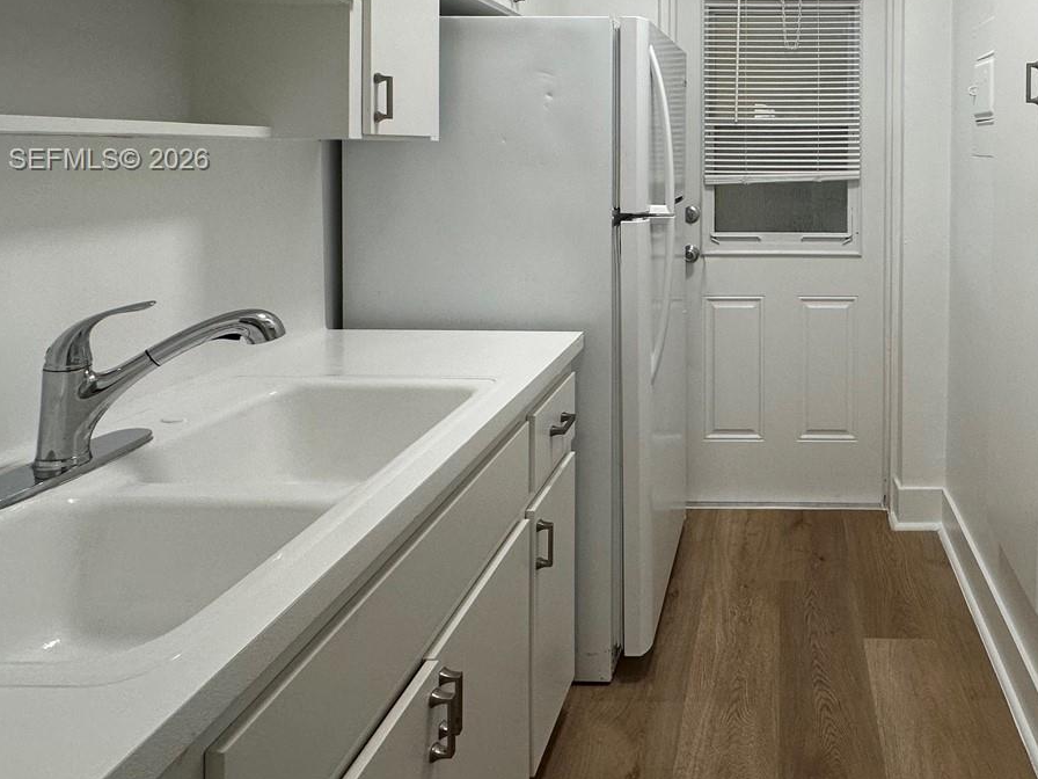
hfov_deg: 65.3
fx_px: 750
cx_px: 775
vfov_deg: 51.6
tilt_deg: -0.1
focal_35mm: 25
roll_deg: -0.1
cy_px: 161
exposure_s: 1/120
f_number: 2.2
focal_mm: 2.22
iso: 125
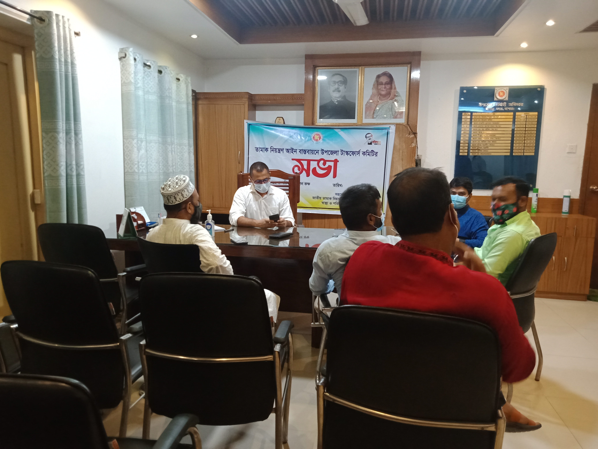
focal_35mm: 28
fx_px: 484
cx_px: 299
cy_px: 224
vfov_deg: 49.7
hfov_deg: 63.4
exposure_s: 1/33.3
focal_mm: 3.37
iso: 1135
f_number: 2.2
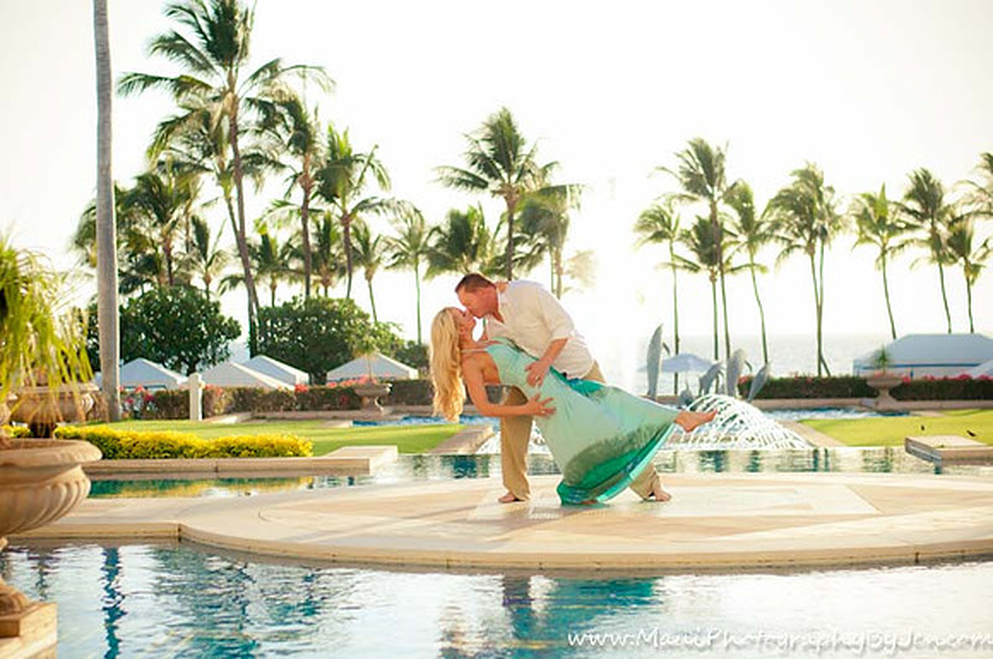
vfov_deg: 18.1
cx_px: 496
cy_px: 330
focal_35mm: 75
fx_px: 2066
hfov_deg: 27.0
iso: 400
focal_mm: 50
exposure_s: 1/1000
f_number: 2.8
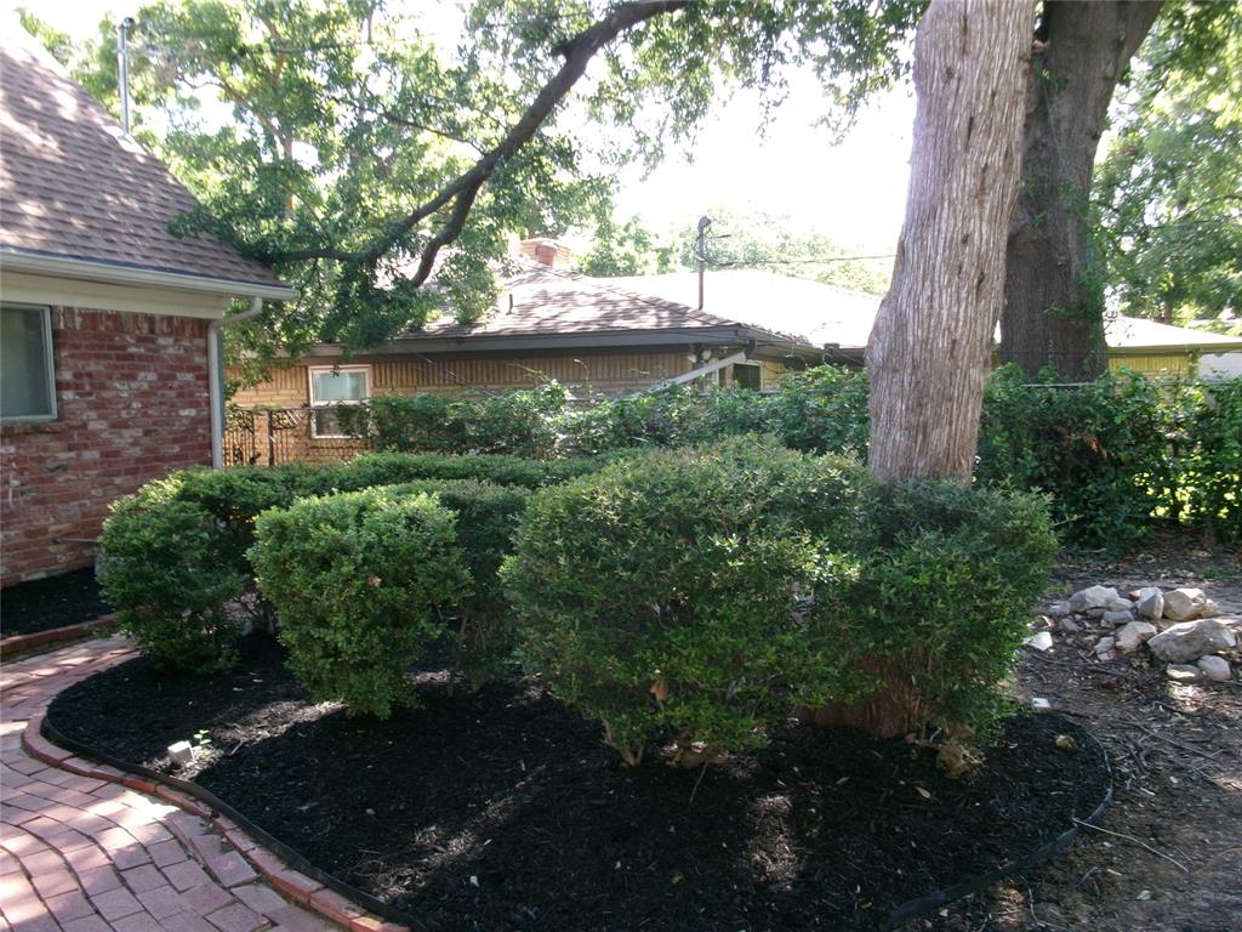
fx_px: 1005
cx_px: 621
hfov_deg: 63.4
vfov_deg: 49.7
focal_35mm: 28
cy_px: 466
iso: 100
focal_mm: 5.1
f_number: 3.9
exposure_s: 1/56
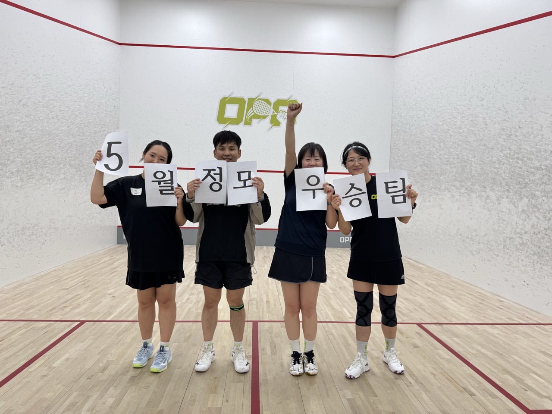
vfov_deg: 56.8
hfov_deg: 71.6
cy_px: 207
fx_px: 383
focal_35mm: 24
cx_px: 276
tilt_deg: -1.8
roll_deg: -1.4
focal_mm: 6.76
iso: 100
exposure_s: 1/120
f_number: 1.78
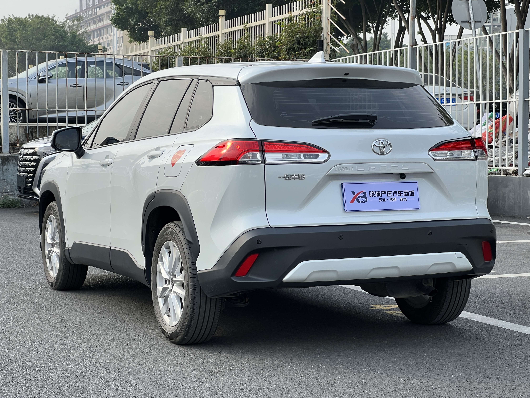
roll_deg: +0.7
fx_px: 1179
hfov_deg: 25.3
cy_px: 199
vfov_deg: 19.1
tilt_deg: -3.0
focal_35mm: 77
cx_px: 265
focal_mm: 9
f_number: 2.8
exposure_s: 1/228
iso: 32
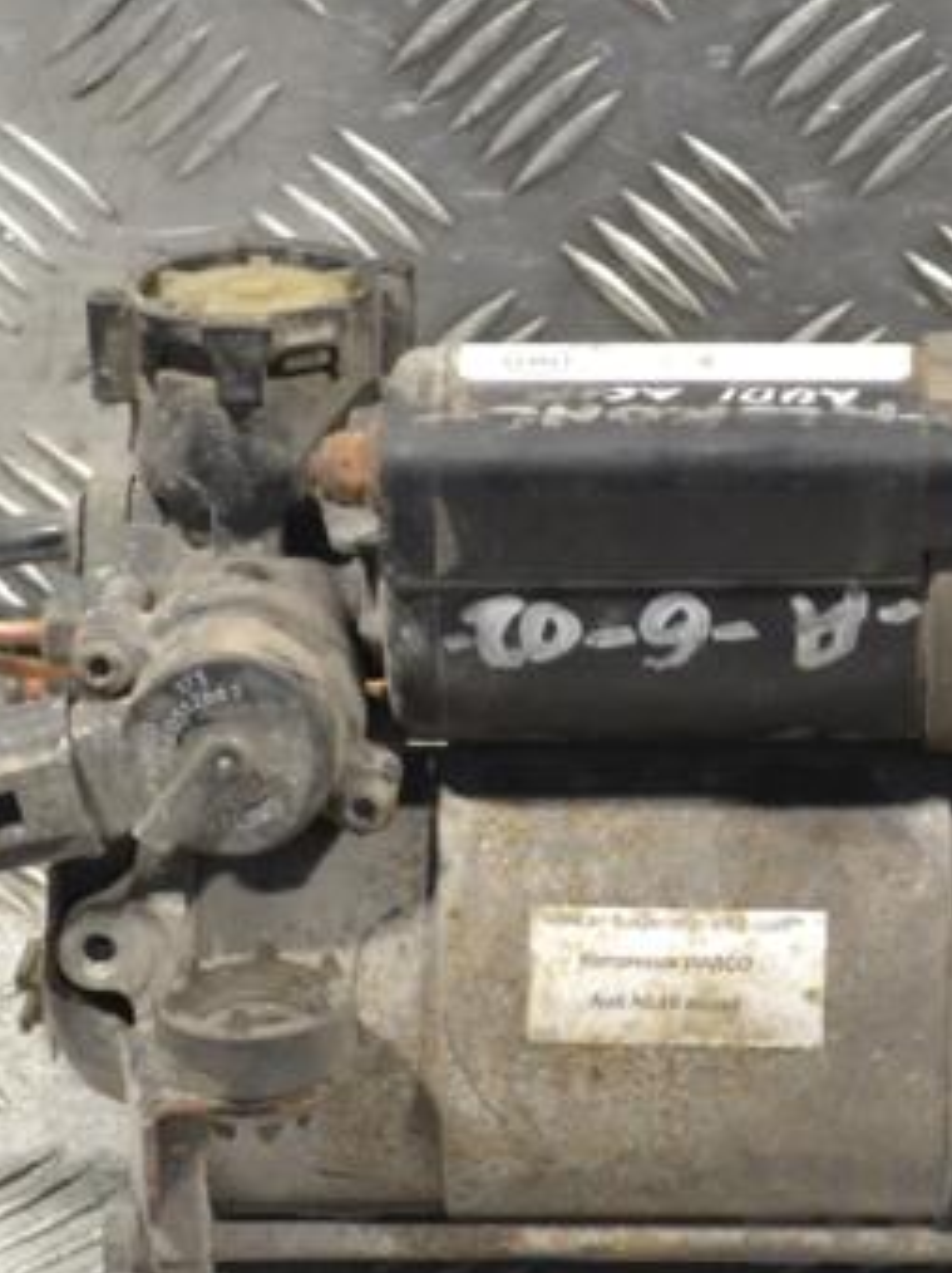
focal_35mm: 141
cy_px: 708
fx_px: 5171
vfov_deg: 14.0
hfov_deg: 10.5
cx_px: 674
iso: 3200
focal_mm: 55
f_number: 7.1
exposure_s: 1/200
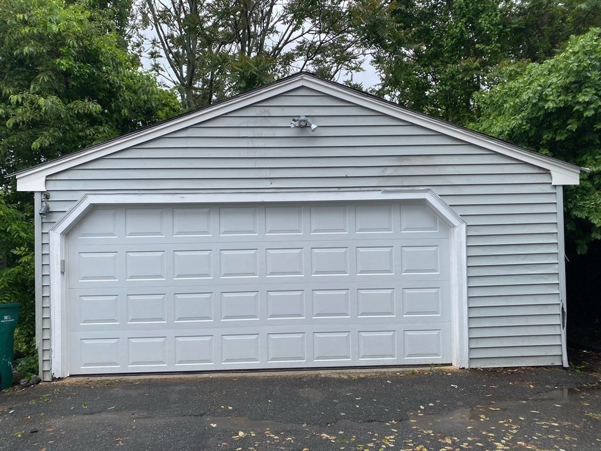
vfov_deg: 53.1
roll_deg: +1.2
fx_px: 451
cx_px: 300
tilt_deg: +0.8
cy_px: 226
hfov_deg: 67.3
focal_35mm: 26
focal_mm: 4.25
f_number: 1.8
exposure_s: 1/1135
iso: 32
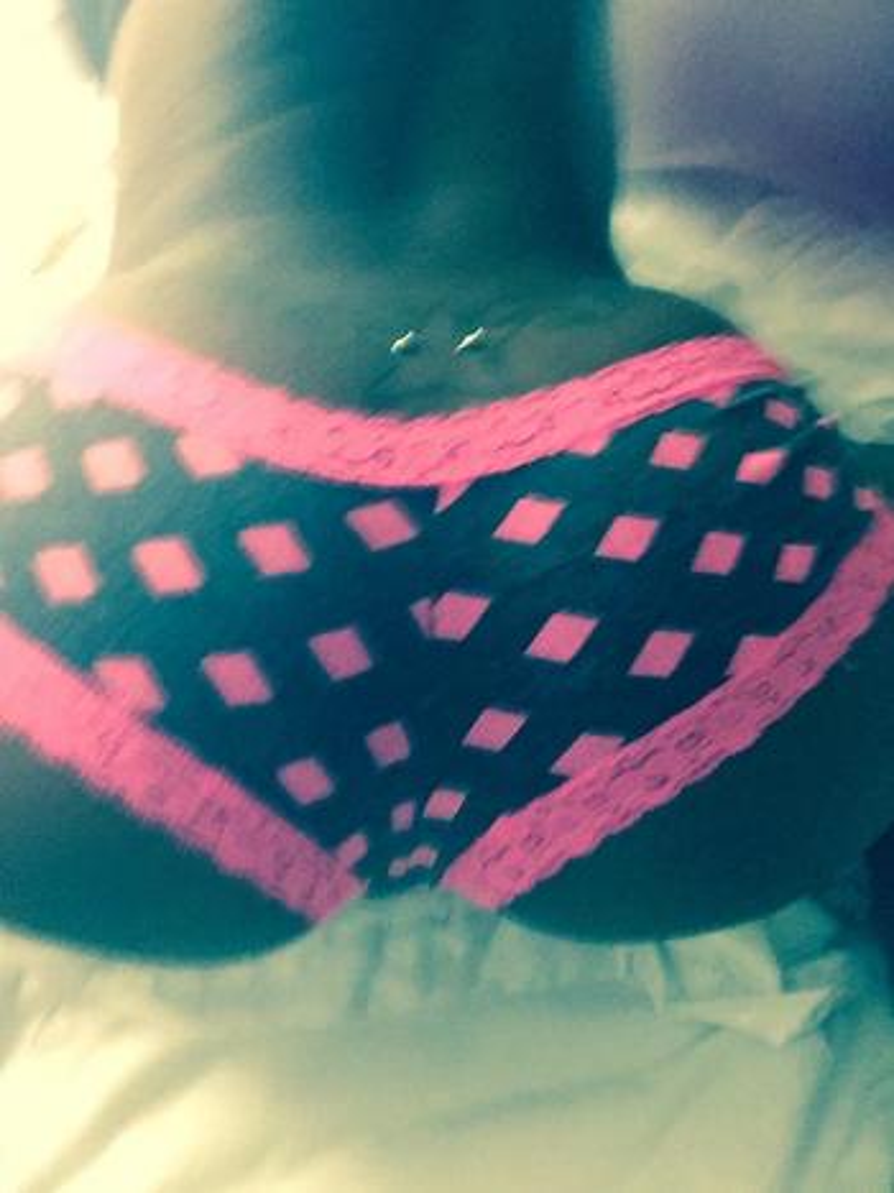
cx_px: 447
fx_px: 1068
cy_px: 596
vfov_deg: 58.4
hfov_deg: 45.4
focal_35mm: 31
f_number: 2.2
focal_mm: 2.65
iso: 500
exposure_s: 1/15
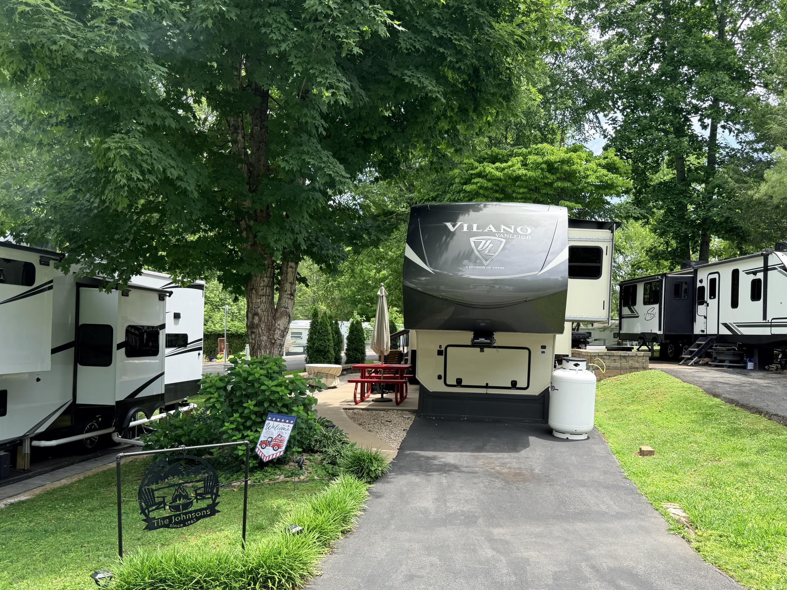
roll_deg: -2.3
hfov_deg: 63.1
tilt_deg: -0.5
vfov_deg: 49.6
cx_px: 458
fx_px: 637
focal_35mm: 28
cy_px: 336
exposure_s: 1/1727
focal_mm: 6.76
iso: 80
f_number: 1.78
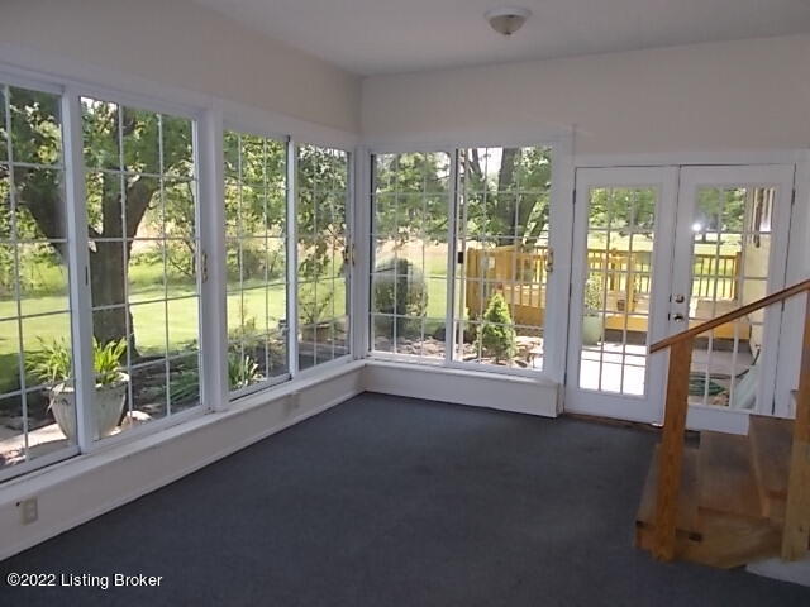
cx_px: 405
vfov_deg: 53.1
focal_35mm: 26
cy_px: 304
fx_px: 608
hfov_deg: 67.3
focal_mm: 4.6
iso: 80
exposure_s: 1/160
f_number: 3.2
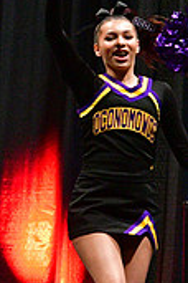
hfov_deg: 2.0
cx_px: -287
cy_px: 140
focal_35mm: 685
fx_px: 5365
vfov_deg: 3.0
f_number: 4
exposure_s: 1/400
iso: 5000
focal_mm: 135
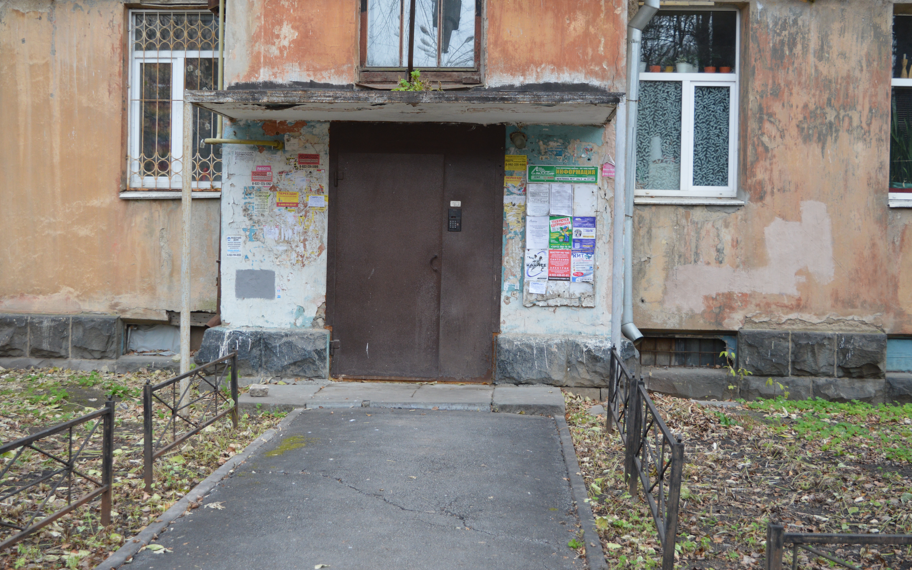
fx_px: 1106
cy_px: 267
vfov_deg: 28.9
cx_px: 456
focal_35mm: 45
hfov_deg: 44.8
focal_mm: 29
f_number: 5.6
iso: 400
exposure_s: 1/100
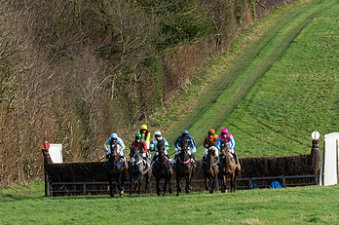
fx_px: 4852
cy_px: 172
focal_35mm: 516
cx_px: 165
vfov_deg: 2.7
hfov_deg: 4.0
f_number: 4
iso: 400
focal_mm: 206
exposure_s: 1/1600
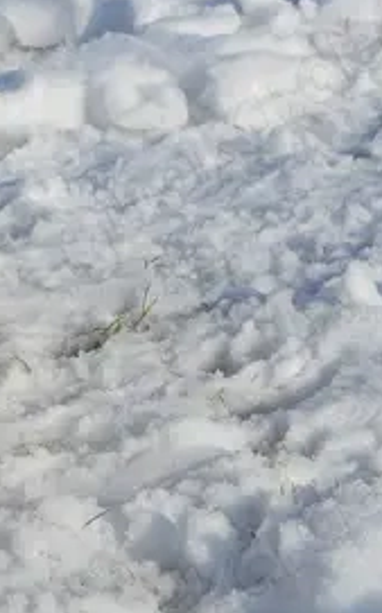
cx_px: -174
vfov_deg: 12.9
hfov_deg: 8.0
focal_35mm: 161
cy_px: 66
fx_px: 2686
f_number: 10
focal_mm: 38
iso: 100
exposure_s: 1/400
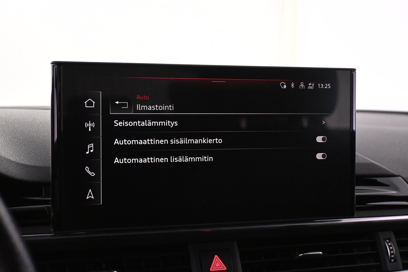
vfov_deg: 23.8
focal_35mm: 57
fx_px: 646
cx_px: 204
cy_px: 136
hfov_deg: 35.1
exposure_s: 1/60
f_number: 5.6
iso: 6400
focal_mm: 38
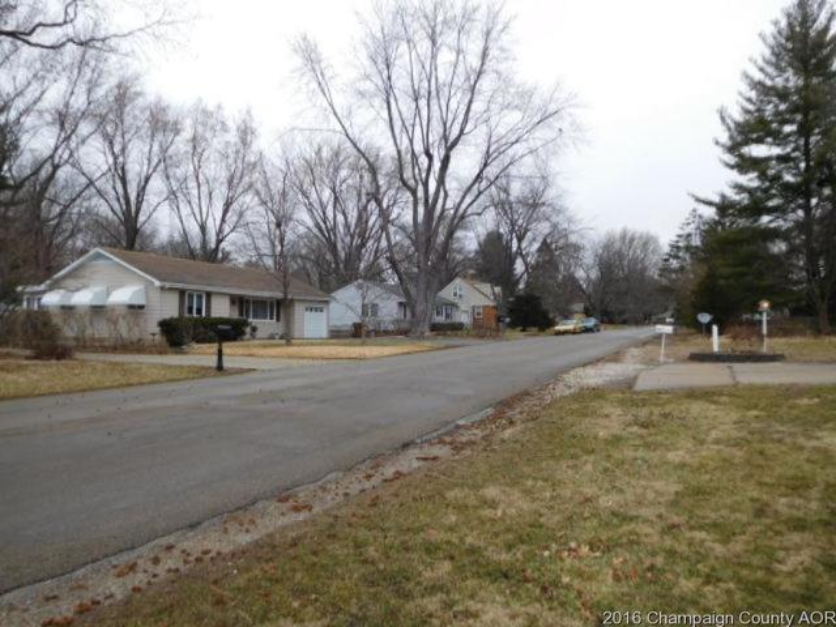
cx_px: 418
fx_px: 604
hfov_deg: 69.4
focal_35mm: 25
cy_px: 314
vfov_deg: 54.9
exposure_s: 1/250
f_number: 3.4
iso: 125
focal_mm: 4.5
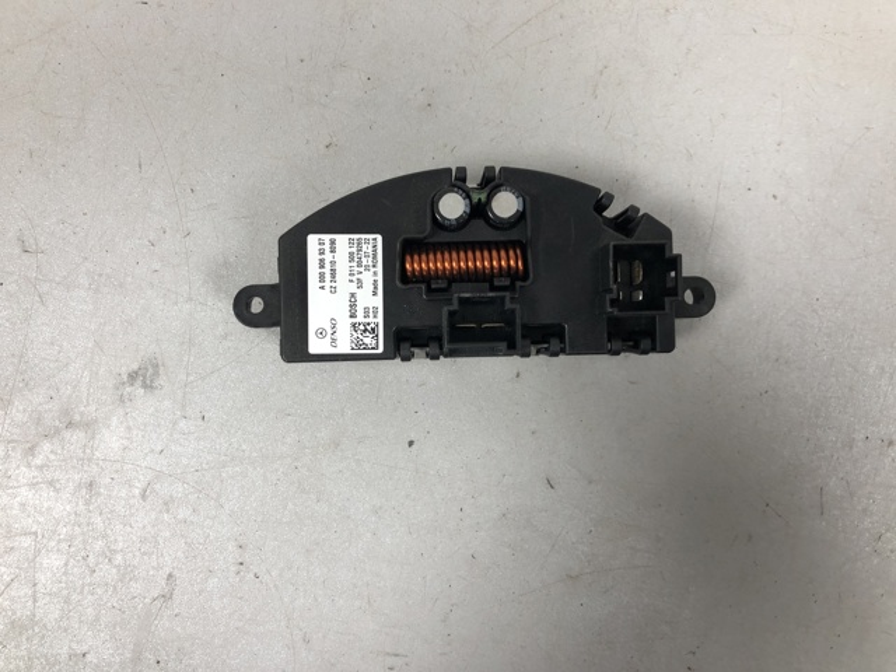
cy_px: 336
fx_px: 725
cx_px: 448
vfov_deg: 49.7
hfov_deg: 63.4
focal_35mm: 28
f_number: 1.8
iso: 40
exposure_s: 1/33
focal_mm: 4
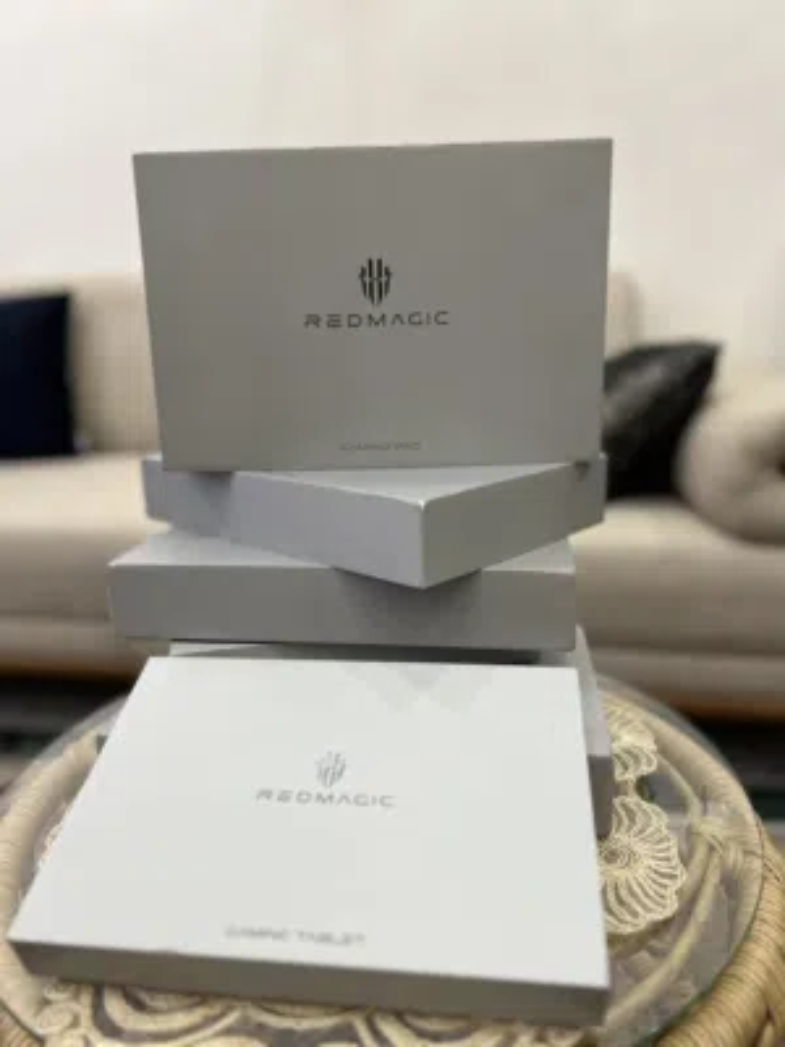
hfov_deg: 53.1
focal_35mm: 26
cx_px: 392
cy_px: 524
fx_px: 786
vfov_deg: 67.3
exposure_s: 1/100
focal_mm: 5.7
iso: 100
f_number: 1.5
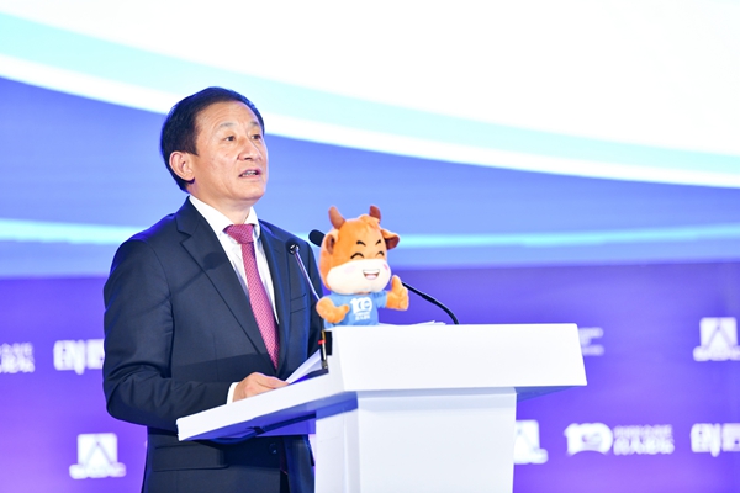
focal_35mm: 160
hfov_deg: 12.8
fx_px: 3289
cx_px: 370
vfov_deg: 8.6
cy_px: 246
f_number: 3.5
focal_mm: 160
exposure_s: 1/100
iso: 1000
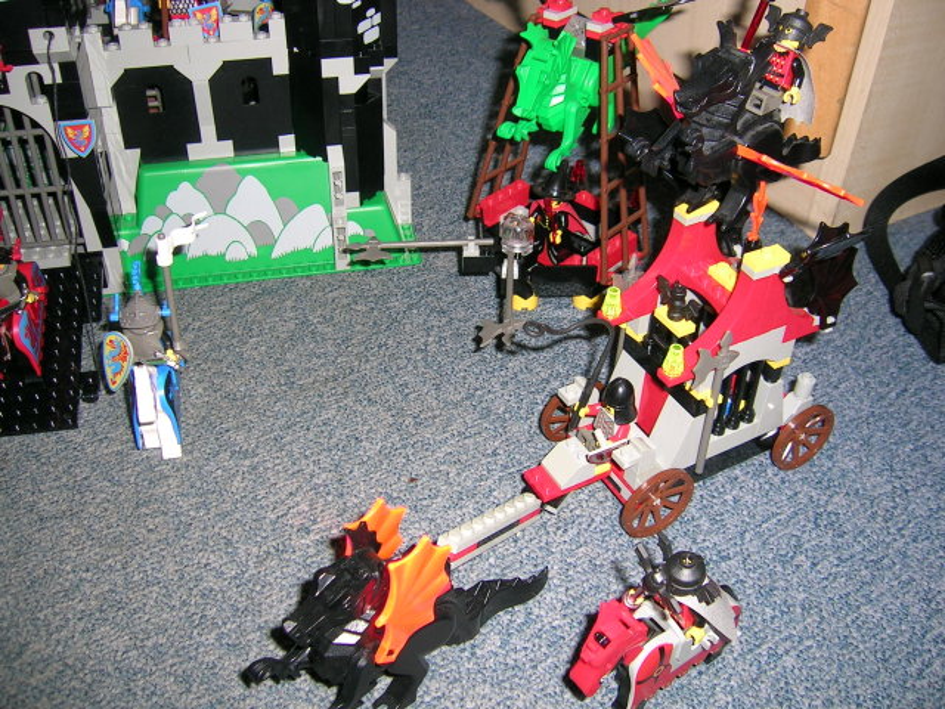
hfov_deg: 52.6
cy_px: 354
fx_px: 955
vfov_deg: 40.7
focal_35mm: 35
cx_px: 472
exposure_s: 1/60.1
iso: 50
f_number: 2.8
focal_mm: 5.4
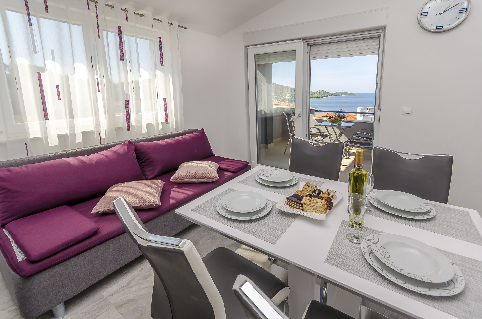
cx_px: 241
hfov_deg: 100.5
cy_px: 160
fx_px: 200
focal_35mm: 15
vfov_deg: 77.1
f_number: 8
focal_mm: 10
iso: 100
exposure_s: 1/200
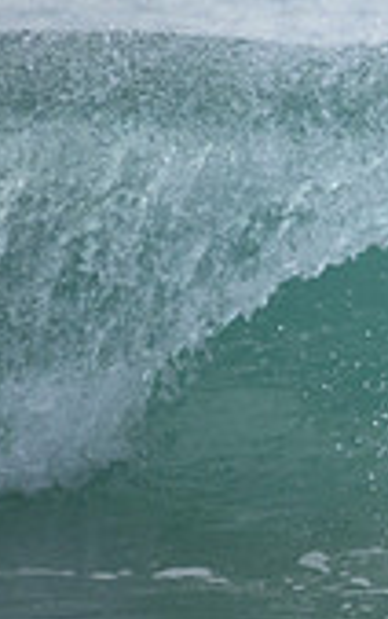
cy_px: 82
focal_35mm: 2801
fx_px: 47269
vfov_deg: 0.7
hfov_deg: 0.5
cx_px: 1003
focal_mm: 800
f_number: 11
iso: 2200
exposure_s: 1/1000
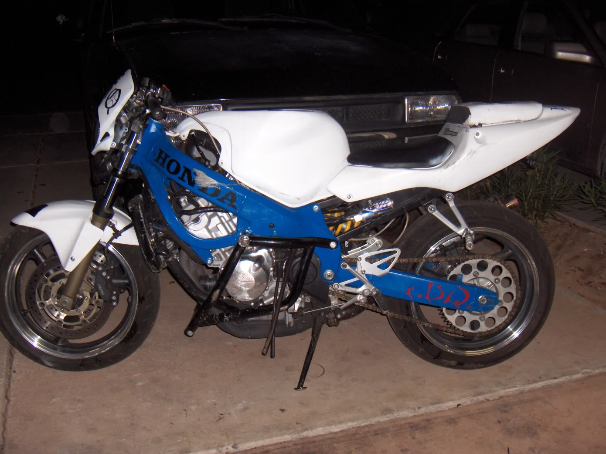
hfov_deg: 46.8
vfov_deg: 36.0
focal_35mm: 40
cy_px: 226
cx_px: 306
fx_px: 700
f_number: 2.8
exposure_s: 1/60
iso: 100
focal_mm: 8
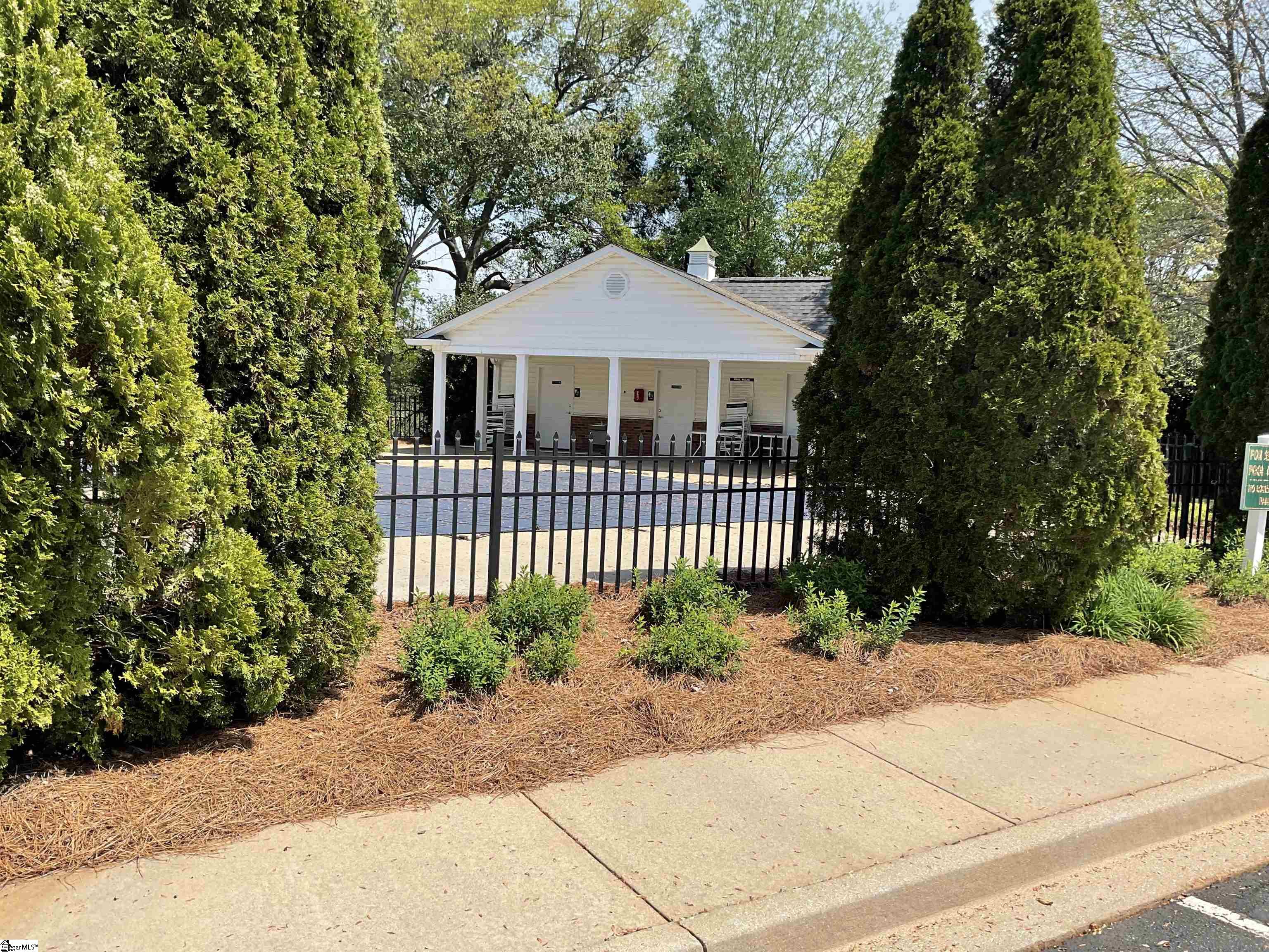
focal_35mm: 29
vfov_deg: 48.2
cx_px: 634
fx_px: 1063
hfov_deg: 61.7
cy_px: 476
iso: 16
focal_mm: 3
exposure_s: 1/1311
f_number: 1.8
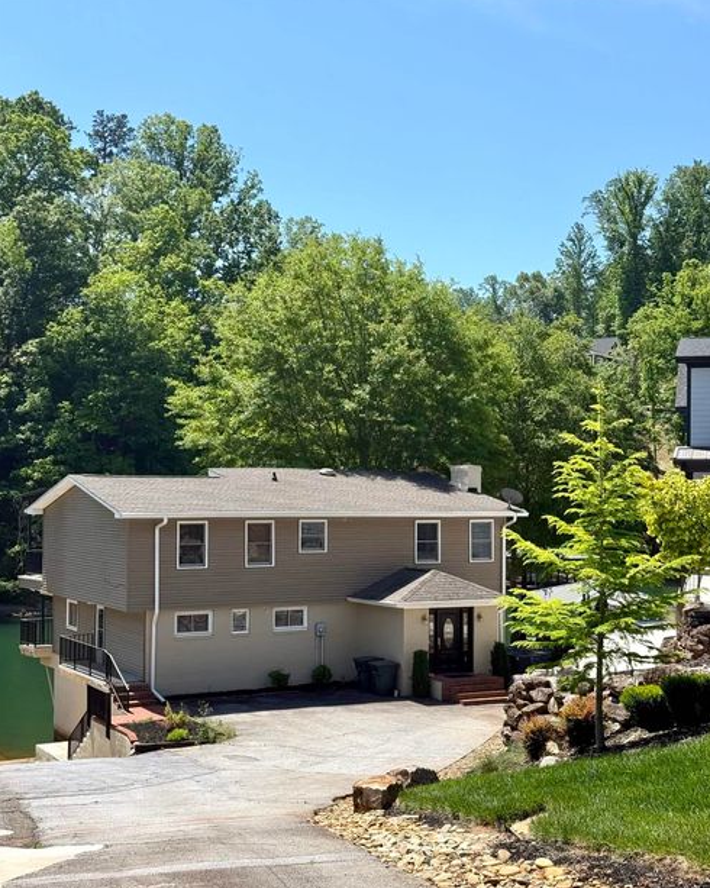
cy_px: 476
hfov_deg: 29.7
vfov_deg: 36.6
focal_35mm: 51
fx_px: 1340
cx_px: 359
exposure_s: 1/4587
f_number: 1.78
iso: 80
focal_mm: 6.76
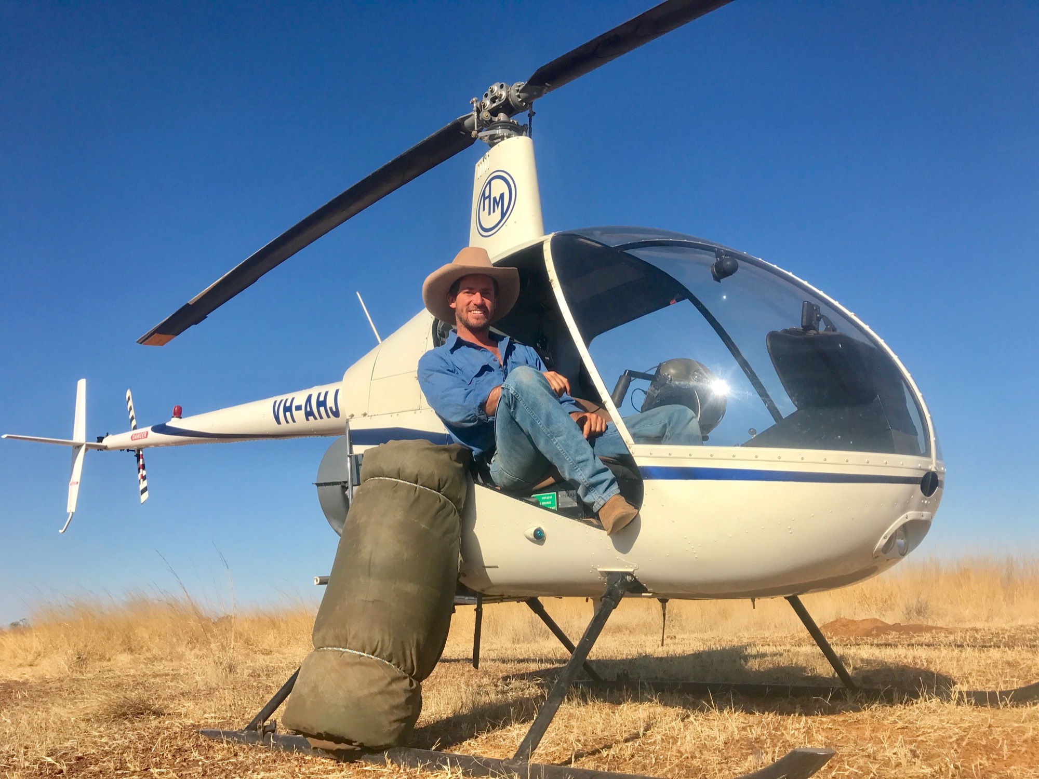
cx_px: 520
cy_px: 390
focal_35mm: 28
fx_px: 840
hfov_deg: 63.4
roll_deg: +2.4
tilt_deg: +14.6
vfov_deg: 49.7
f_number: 1.8
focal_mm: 3.99
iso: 20
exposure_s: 1/3690
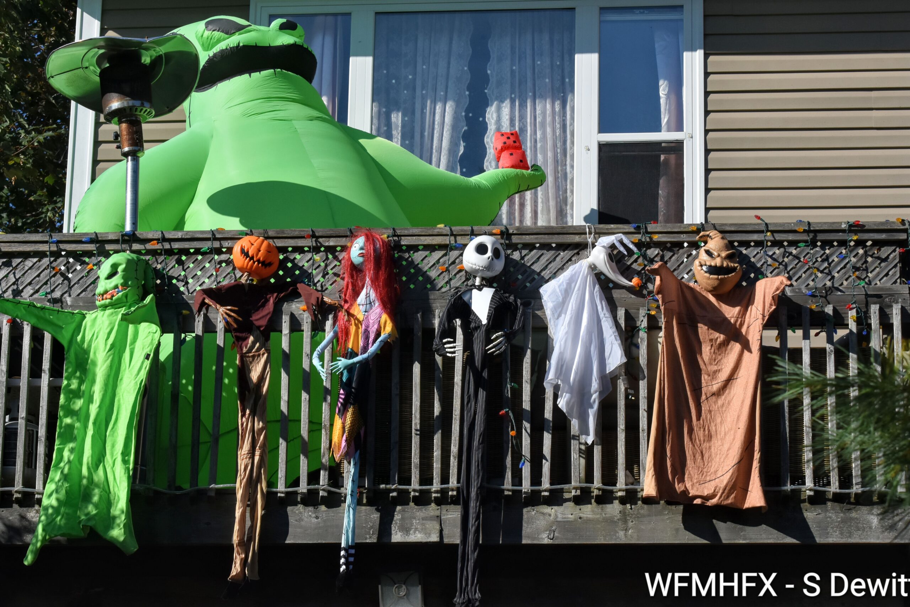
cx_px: 455
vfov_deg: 11.7
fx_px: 2957
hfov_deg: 17.5
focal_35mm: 117
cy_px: 304
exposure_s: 1/2000
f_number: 8
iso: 500
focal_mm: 78
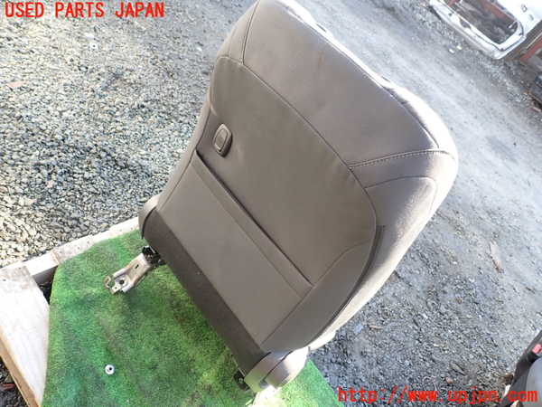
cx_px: 271
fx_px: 391
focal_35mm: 25
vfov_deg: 54.9
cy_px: 204
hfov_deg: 69.4
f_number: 2.8
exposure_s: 1/60
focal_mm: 4.5
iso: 100
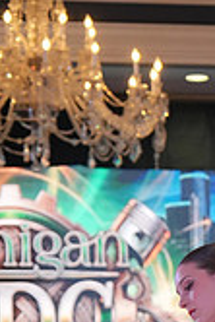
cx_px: 326
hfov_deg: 5.6
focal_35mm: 244
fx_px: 2181
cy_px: 530
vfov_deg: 8.2
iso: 2500
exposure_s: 1/400
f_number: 3.5
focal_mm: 70
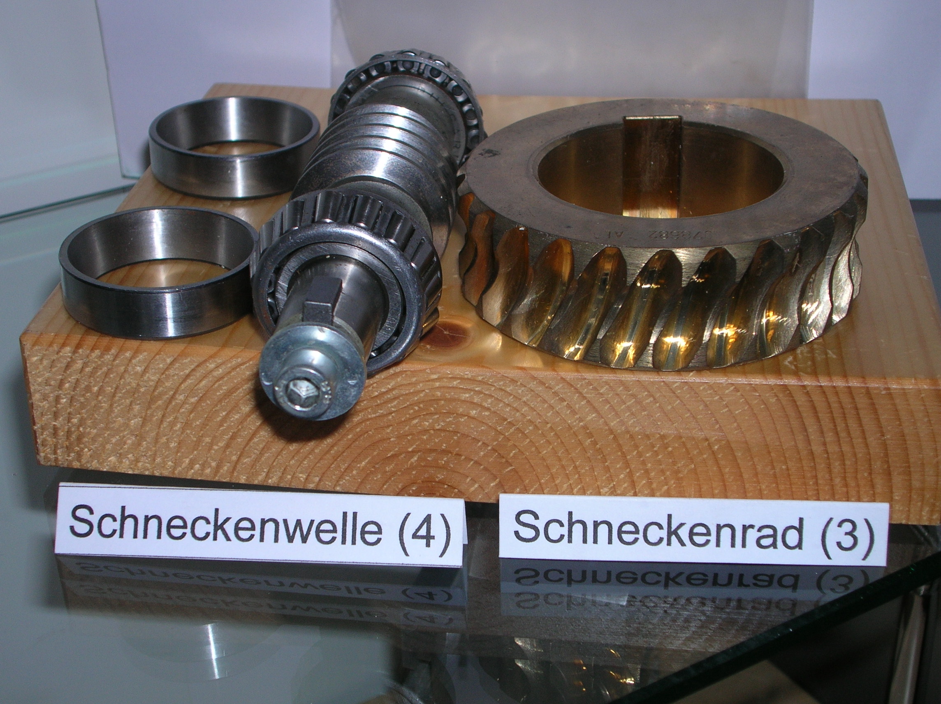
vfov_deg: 23.6
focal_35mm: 62
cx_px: 470
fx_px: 1684
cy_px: 352
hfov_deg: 31.2
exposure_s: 1/60.1
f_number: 3.6
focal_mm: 10.2
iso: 50
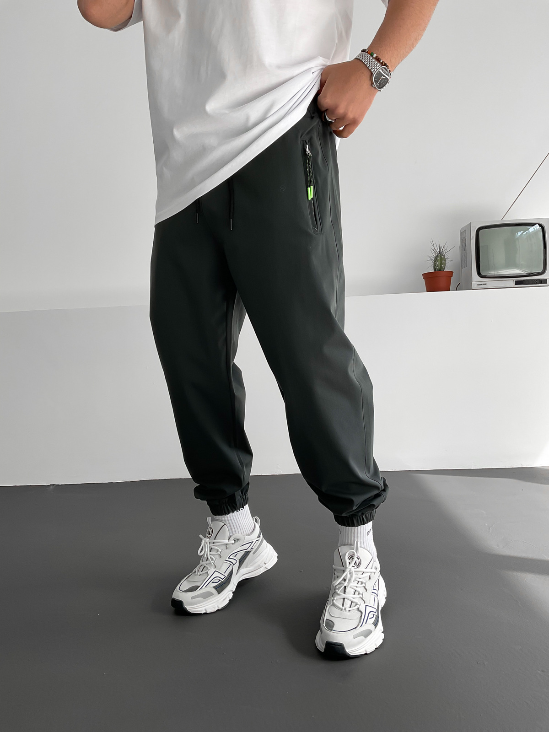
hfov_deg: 48.2
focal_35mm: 29
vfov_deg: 61.7
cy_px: 366
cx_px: 274
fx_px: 613
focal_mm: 3
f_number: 1.8
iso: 16
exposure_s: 1/150
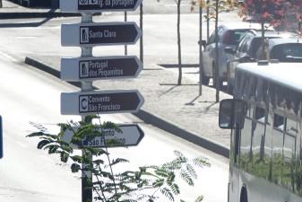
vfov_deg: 1.2
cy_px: 146
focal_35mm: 1176
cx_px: 300
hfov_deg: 1.8
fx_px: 9869
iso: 100
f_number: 4
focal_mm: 212.77
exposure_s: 1/1000
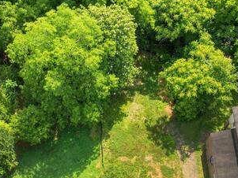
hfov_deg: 37.3
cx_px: 92
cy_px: 140
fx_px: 351
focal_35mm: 51
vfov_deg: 28.0
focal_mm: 12.29
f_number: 4.5
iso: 100
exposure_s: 1/30
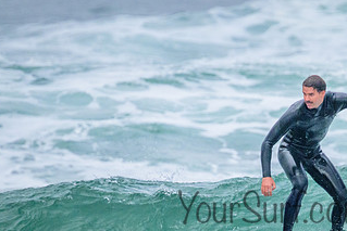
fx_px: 14040
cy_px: 198
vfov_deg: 0.9
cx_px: 290
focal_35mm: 1456
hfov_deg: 1.4
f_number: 11
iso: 4500
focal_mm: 800
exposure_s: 1/1600
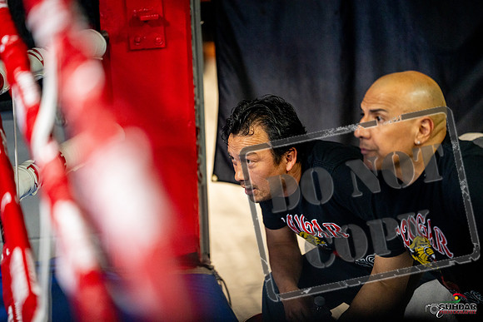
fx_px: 2013
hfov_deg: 13.7
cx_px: 242
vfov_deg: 9.2
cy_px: 161
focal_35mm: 150
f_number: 2
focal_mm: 150
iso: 4000
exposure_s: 1/800
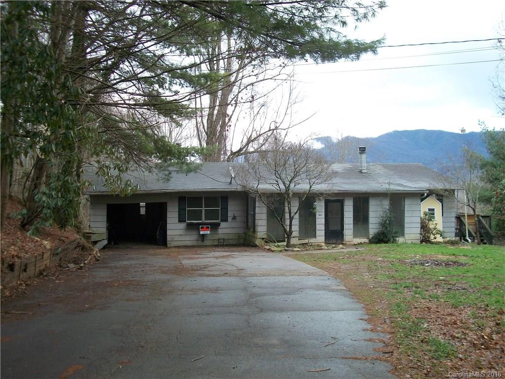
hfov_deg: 46.8
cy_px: 190
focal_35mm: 40
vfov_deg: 36.0
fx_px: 584
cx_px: 252
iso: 80
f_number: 3.2
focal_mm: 7.1
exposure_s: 1/80
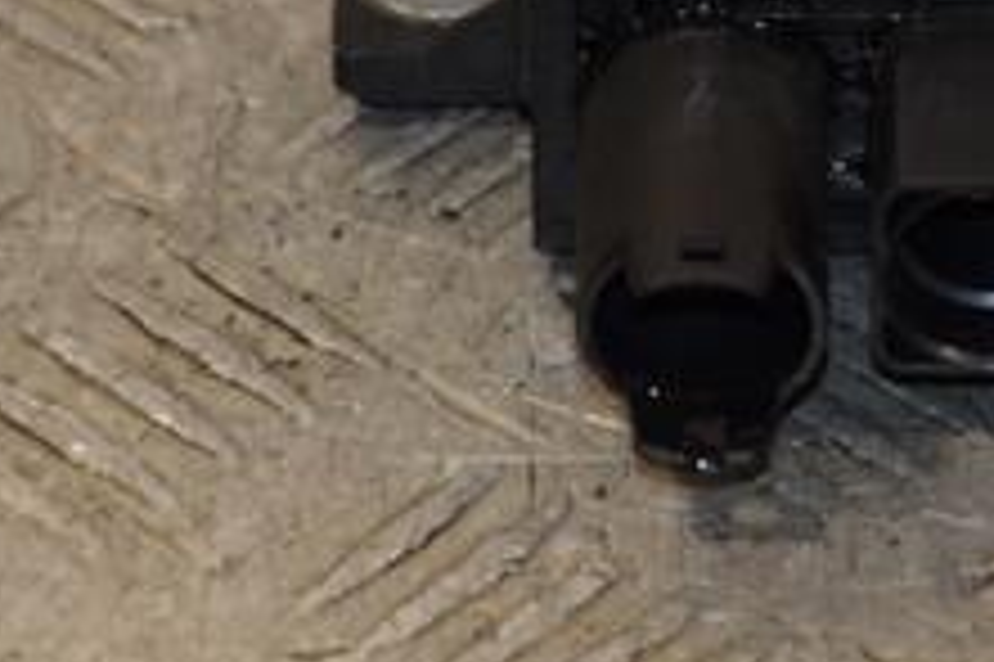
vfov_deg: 3.2
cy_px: -63
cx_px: 846
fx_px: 11818
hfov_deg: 4.8
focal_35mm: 428
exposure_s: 1/200
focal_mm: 105
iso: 800
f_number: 5.6
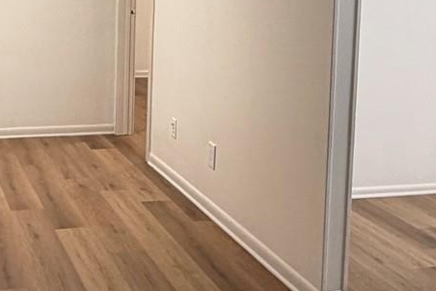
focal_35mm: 66
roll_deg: -0.7
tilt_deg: -7.1
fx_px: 799
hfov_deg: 30.1
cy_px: 55
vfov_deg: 20.4
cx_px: 121
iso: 160
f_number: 2.2
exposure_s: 1/60
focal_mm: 2.22
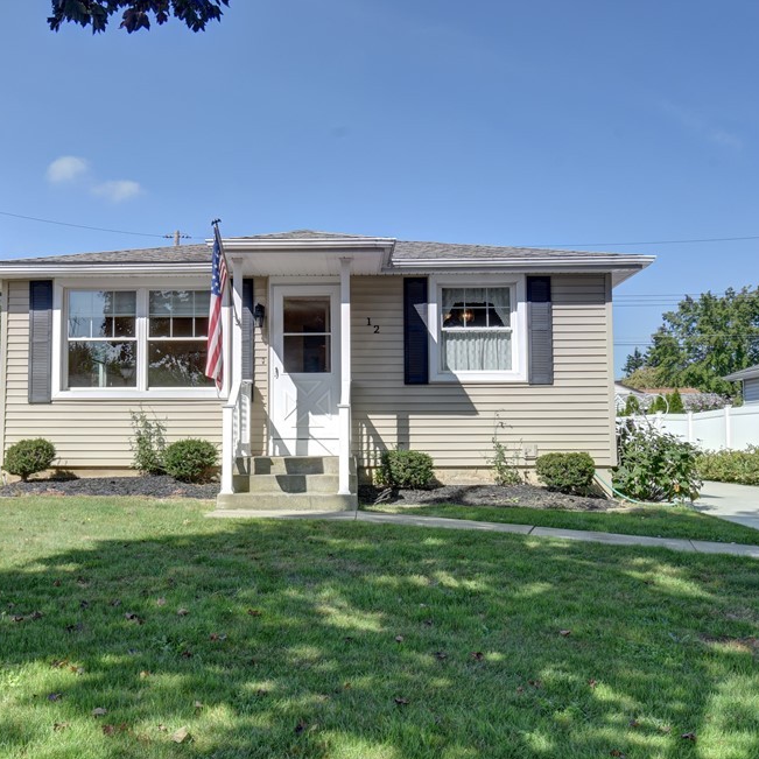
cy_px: 384
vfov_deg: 48.4
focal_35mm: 34
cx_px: 307
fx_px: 843
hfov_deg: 48.2
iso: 160
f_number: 14
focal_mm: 16
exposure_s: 1/60
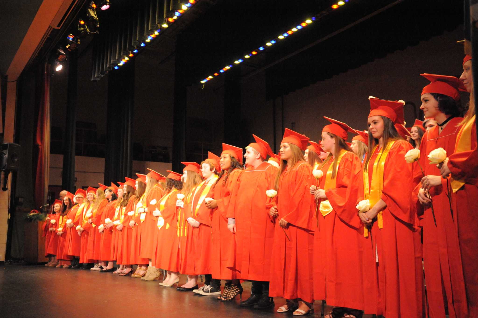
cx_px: 239
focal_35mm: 35
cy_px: 159
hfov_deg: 54.5
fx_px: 464
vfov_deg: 37.8
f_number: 4
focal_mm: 35
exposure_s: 1/500
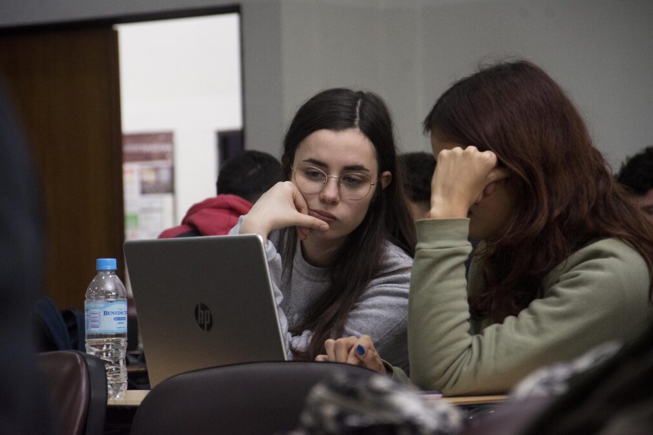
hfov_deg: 13.0
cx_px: 325
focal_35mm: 159
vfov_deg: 8.7
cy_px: 217
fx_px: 2874
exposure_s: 1/125
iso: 2500
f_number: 5.6
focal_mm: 105
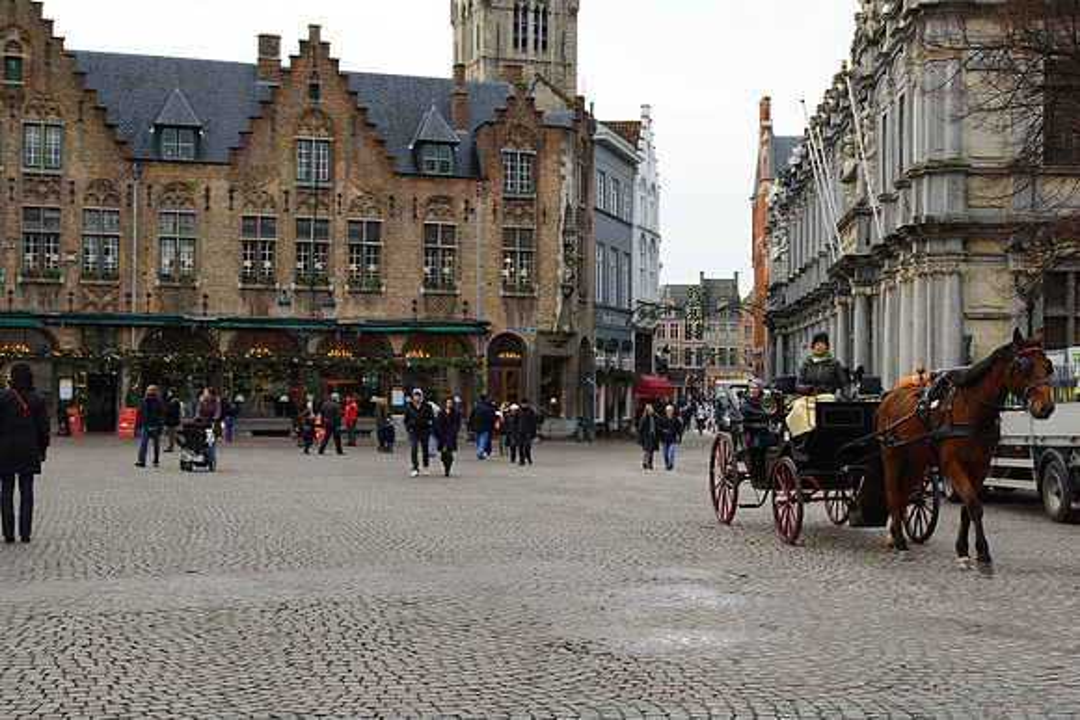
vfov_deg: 29.9
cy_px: 360
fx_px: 1350
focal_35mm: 45
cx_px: 540
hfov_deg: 43.6
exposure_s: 1/80
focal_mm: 30
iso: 100
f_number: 6.3
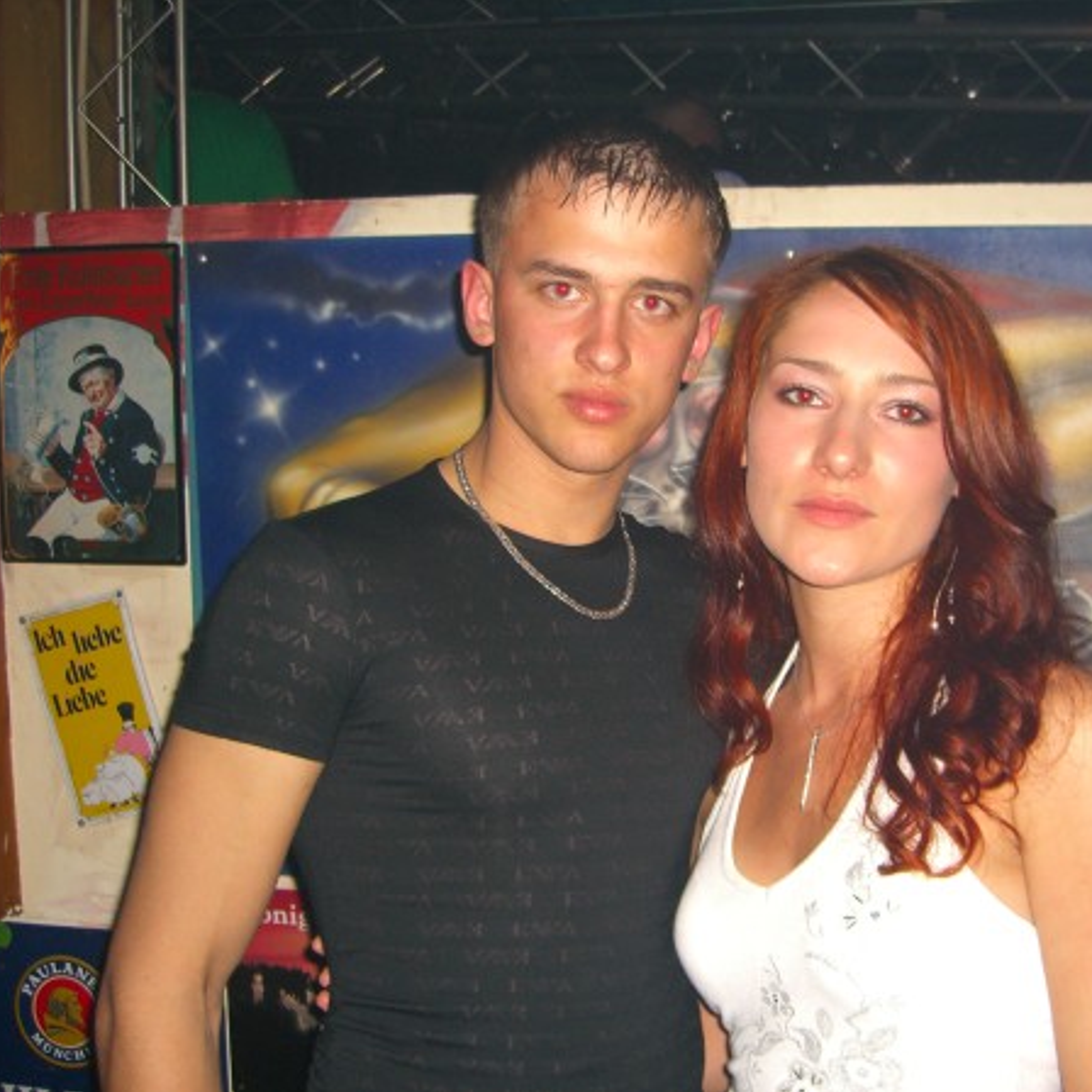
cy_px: 546
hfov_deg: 37.3
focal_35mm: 45
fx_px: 1606
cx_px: 697
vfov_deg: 37.6
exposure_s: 1/60
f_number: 2.8
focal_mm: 7.9
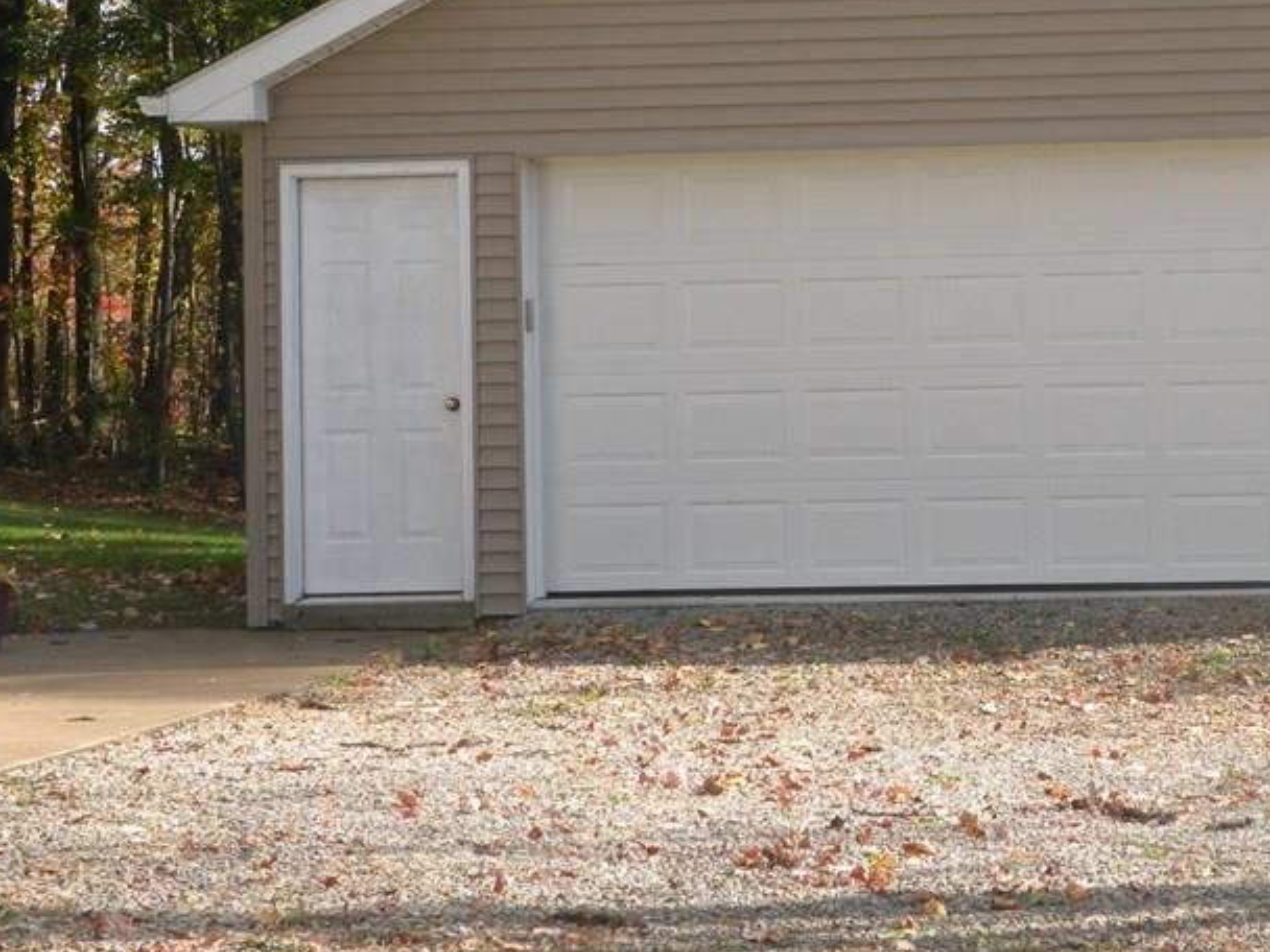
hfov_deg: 15.3
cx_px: 944
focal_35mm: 128
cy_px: 209
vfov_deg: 11.5
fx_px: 4696
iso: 64
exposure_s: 1/130
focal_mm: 13.4
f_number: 5.6
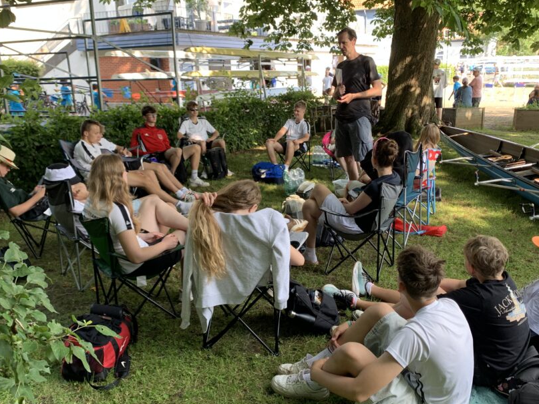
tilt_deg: -15.7
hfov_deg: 55.3
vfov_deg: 42.9
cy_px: 212
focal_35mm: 33
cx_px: 282
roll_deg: +3.2
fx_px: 514
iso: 25
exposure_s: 1/122
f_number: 1.8
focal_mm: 4.25
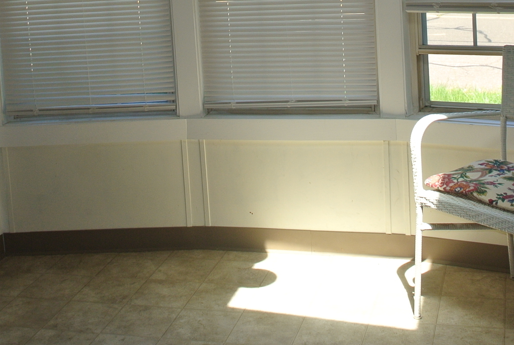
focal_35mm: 63
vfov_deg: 21.0
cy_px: 8
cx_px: 265
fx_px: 901
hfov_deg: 31.8
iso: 100
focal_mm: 10
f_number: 5.6
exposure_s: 1/60
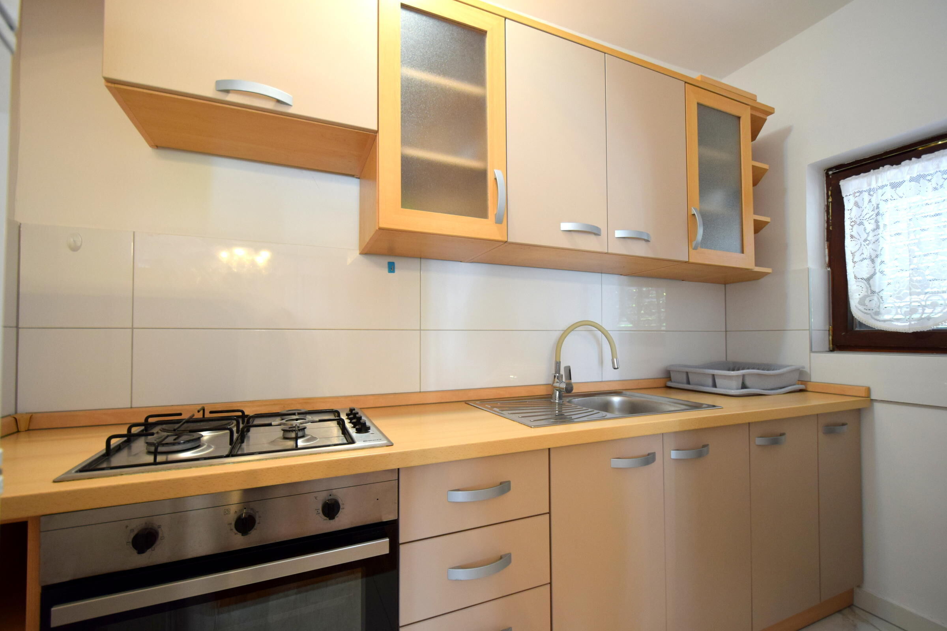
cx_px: 474
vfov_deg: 77.3
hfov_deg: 100.4
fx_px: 395
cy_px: 316
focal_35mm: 15
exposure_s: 1/60
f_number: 3.5
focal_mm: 10
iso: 800
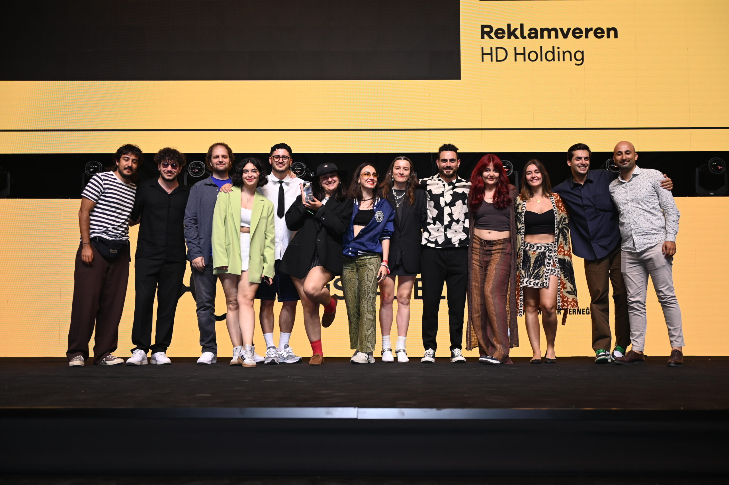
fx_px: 890
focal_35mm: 44
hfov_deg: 44.5
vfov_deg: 30.5
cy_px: 242
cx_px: 364
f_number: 2.8
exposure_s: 1/200
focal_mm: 44
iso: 320
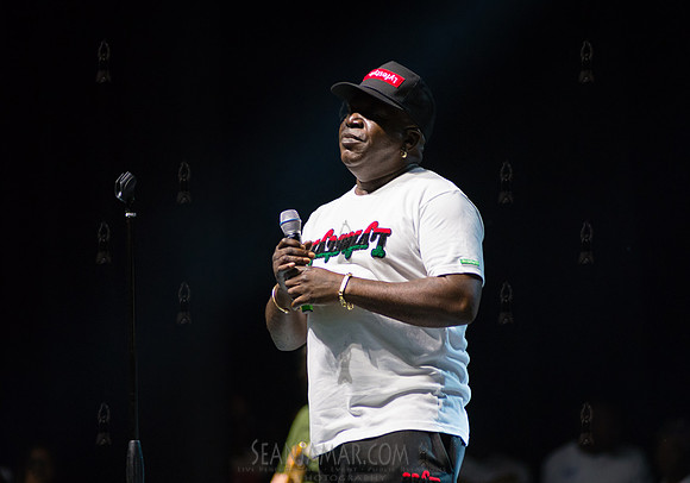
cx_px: 339
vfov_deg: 8.0
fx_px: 3457
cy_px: 247
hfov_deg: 11.4
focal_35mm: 178
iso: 4000
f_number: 2.8
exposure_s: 1/320
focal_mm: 155
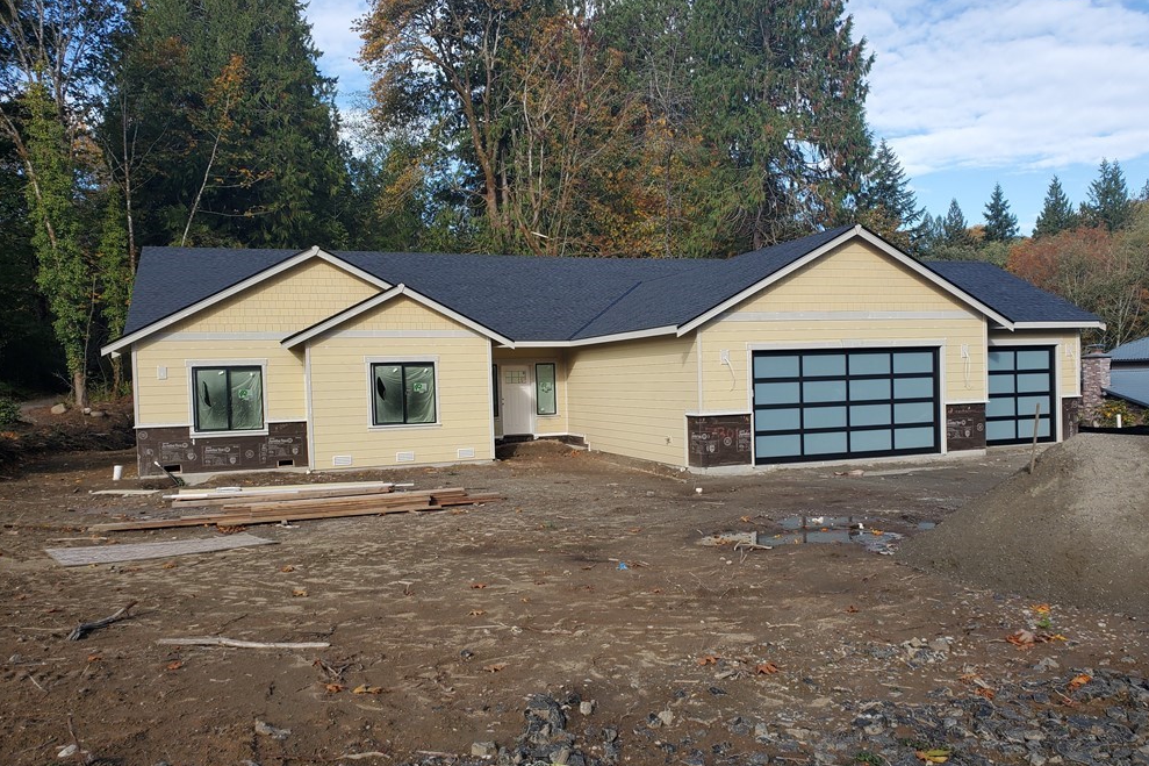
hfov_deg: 65.5
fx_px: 893
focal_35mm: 28
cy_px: 405
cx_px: 590
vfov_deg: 46.4
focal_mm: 4.3
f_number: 2.4
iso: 50
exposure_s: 1/957
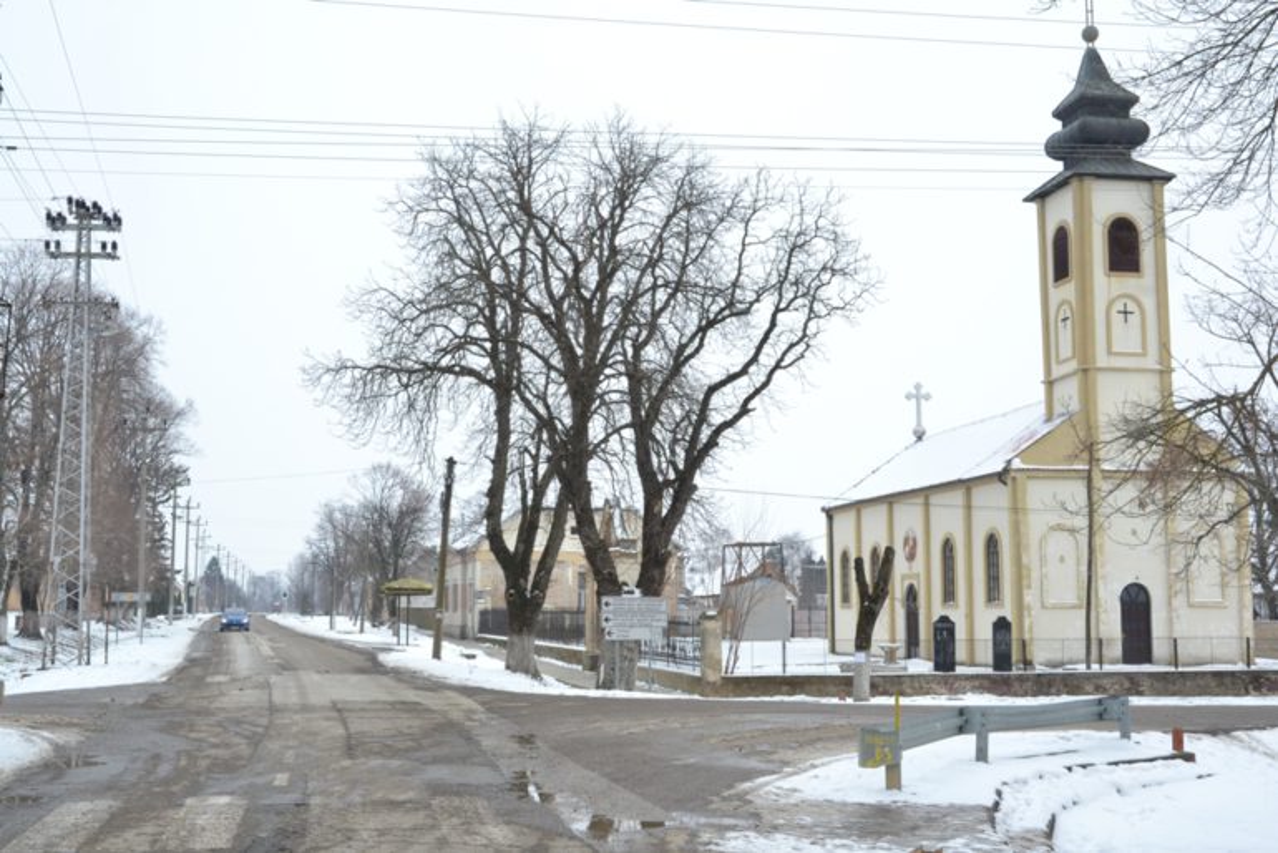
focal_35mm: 40
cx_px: 639
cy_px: 426
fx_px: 1438
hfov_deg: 47.9
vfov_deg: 33.0
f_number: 13
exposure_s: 1/200
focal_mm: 27
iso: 400
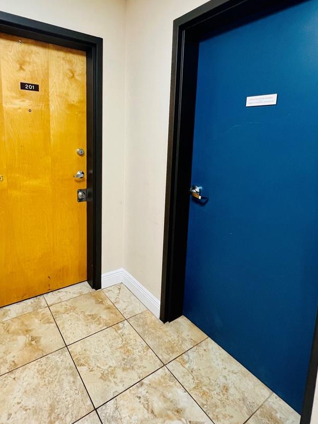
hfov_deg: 68.4
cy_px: 179
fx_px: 233
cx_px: 139
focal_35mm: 19
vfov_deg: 84.0
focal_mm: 1.57
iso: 125
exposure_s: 1/60
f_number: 1.8
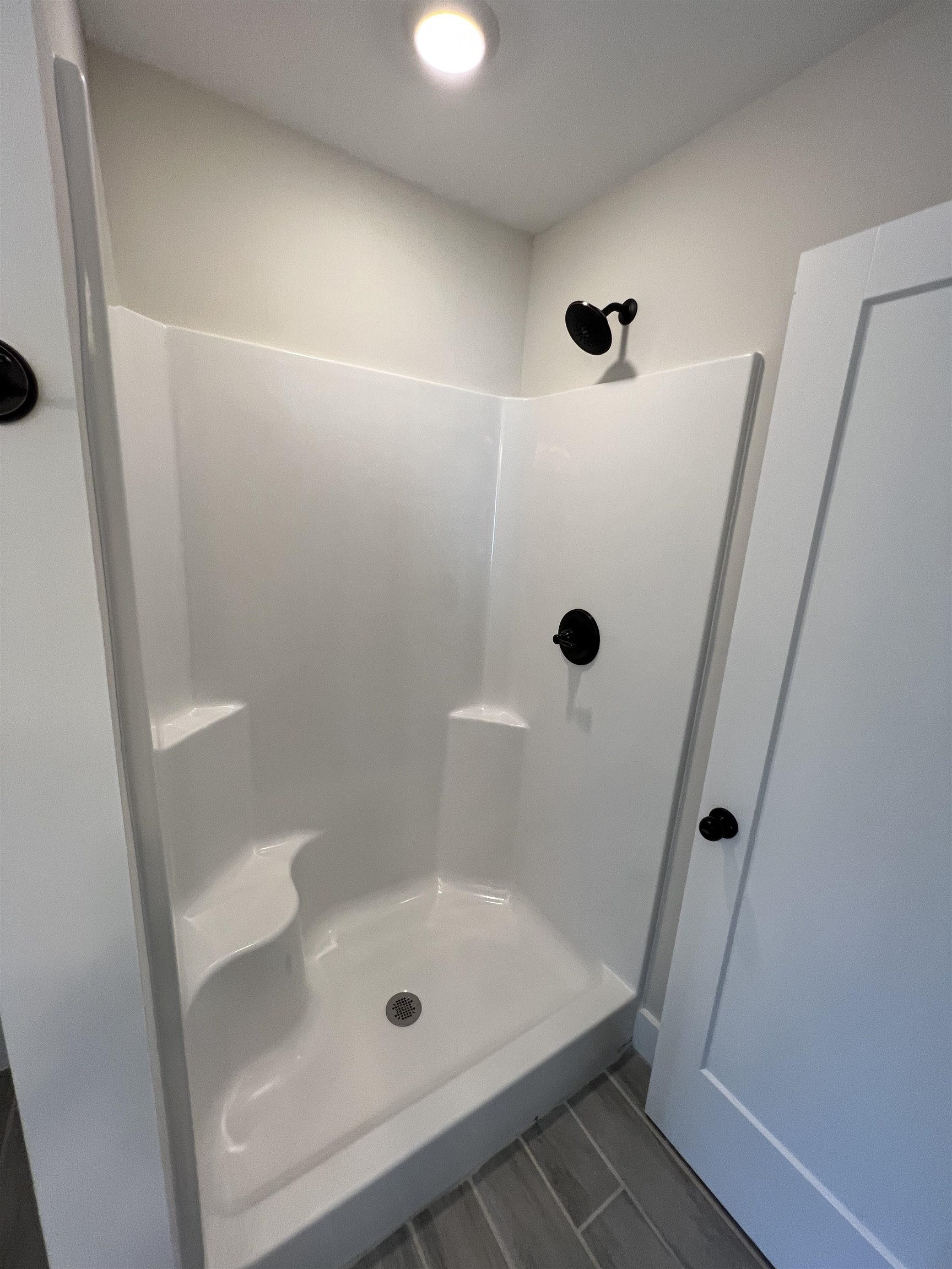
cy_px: 634
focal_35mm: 13
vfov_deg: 106.2
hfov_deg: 89.9
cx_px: 476
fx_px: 477
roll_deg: -3.8
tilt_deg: -11.1
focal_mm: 1.57
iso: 100
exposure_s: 1/120
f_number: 1.8
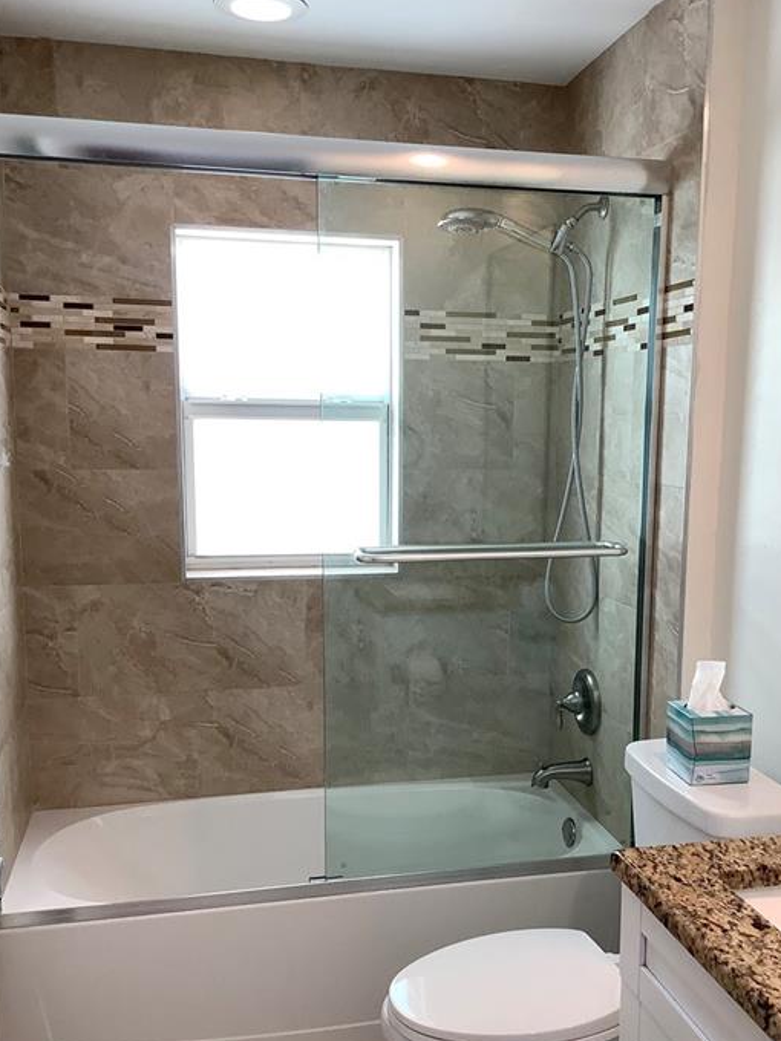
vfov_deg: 52.5
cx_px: 433
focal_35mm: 35
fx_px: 1053
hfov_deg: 40.6
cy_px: 573
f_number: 2.4
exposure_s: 1/120
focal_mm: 3.3
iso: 80
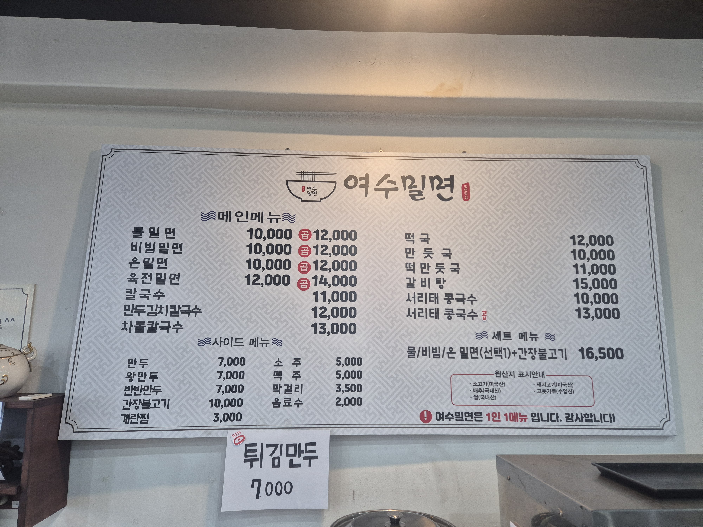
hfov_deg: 73.9
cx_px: 352
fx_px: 467
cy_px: 264
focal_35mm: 23
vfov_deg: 58.9
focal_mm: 5.4
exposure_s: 1/120
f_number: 1.8
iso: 200
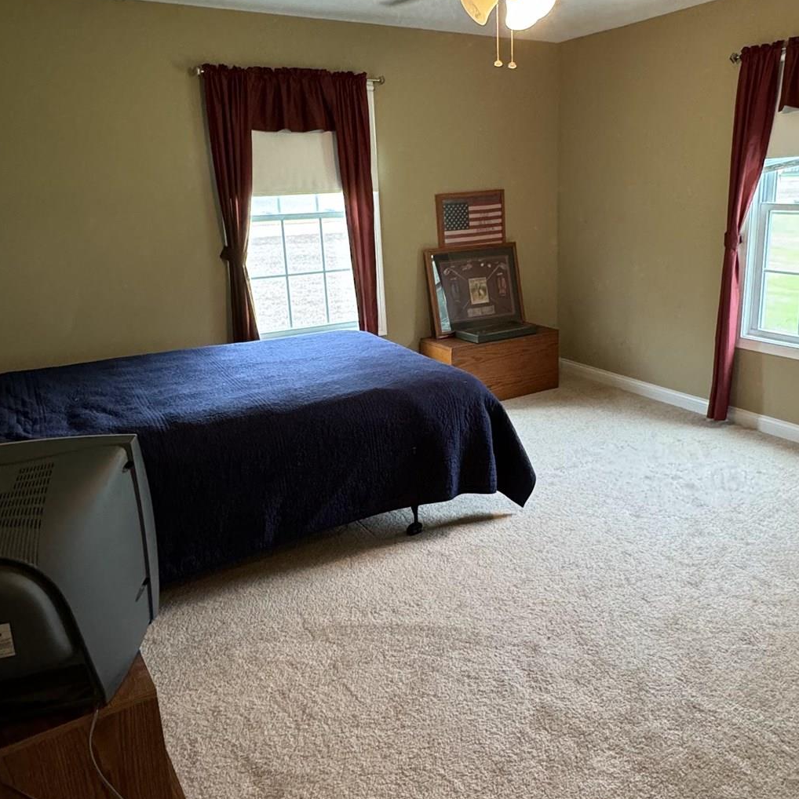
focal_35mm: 28
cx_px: 461
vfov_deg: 57.2
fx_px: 731
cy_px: 368
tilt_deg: -15.2
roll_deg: +1.9
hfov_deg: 57.0
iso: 320
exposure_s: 1/60
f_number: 2.2
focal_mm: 2.22
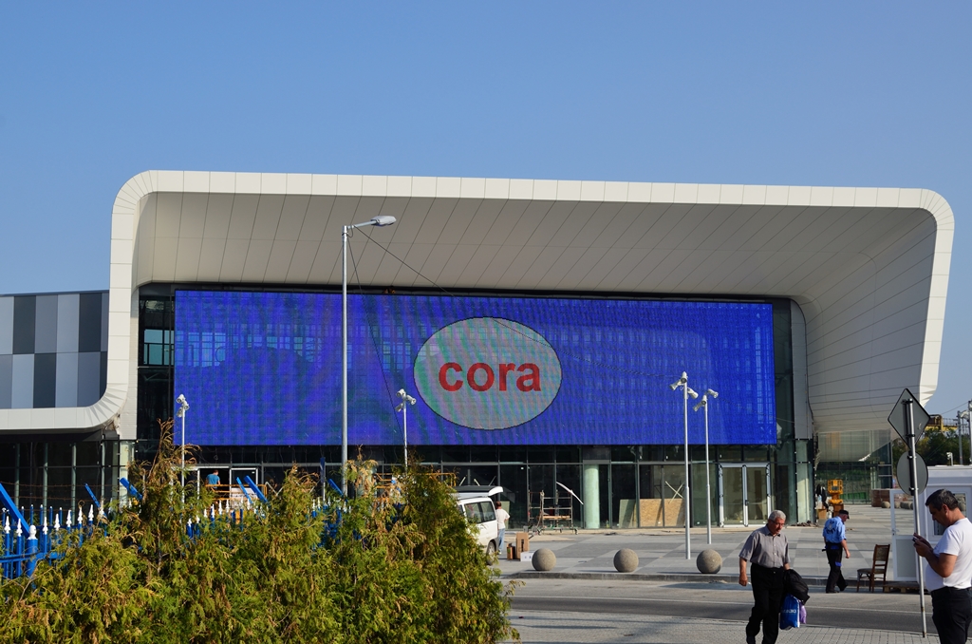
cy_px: 322
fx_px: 1414
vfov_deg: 25.6
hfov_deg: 37.9
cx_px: 486
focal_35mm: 52
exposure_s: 1/250
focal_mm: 35
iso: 100
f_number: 8
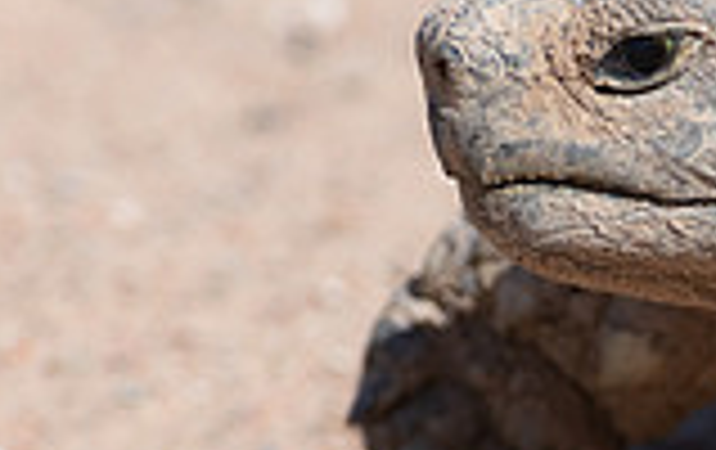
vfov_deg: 0.6
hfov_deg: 0.9
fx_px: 43553
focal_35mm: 2228
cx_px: 856
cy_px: 380
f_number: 9
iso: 800
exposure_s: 1/1600
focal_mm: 600
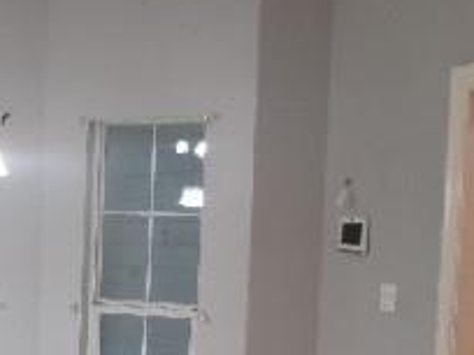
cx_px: -7
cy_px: 320
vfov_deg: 16.6
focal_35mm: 88
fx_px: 1205
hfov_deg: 21.4
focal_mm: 5.1
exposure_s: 1/34
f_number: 3.9
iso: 250
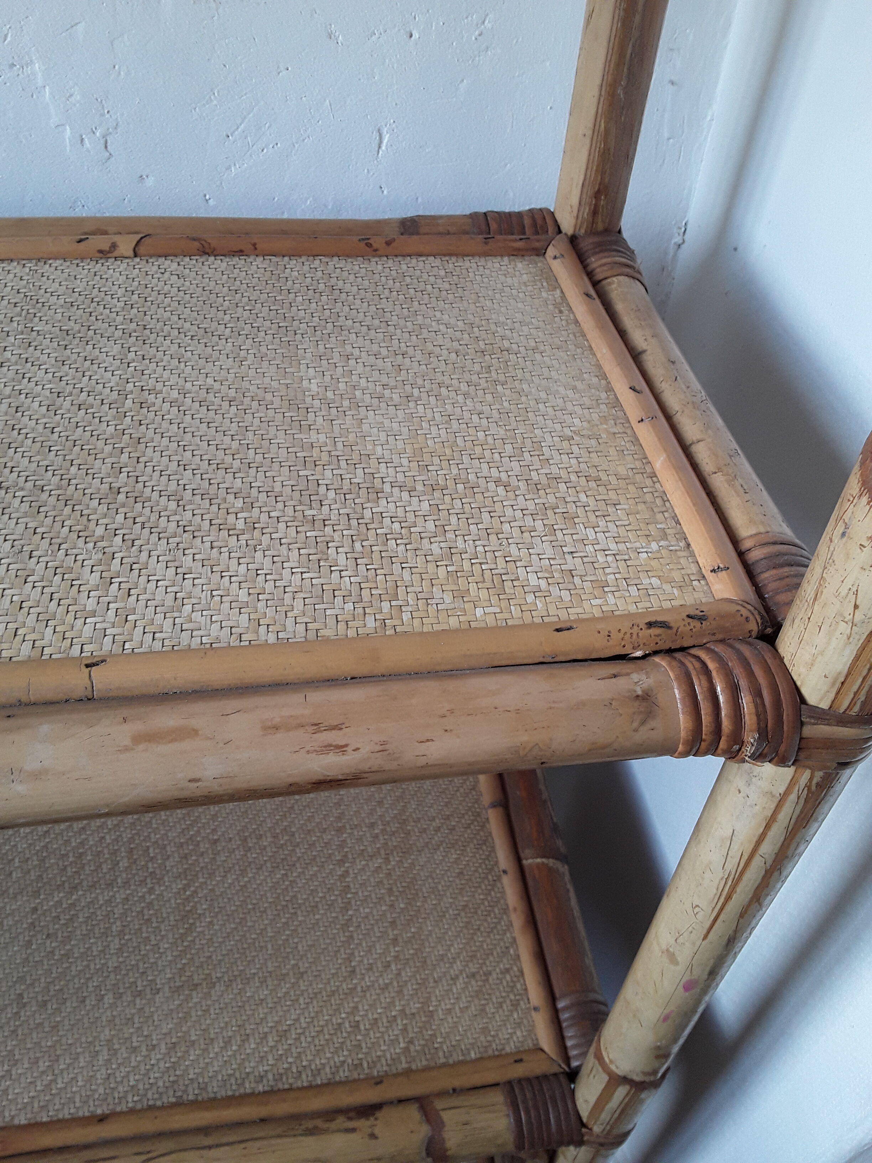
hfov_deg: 51.4
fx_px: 907
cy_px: 582
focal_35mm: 27
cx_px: 436
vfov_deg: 65.3
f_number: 1.9
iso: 50
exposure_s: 1/40
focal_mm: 2.91
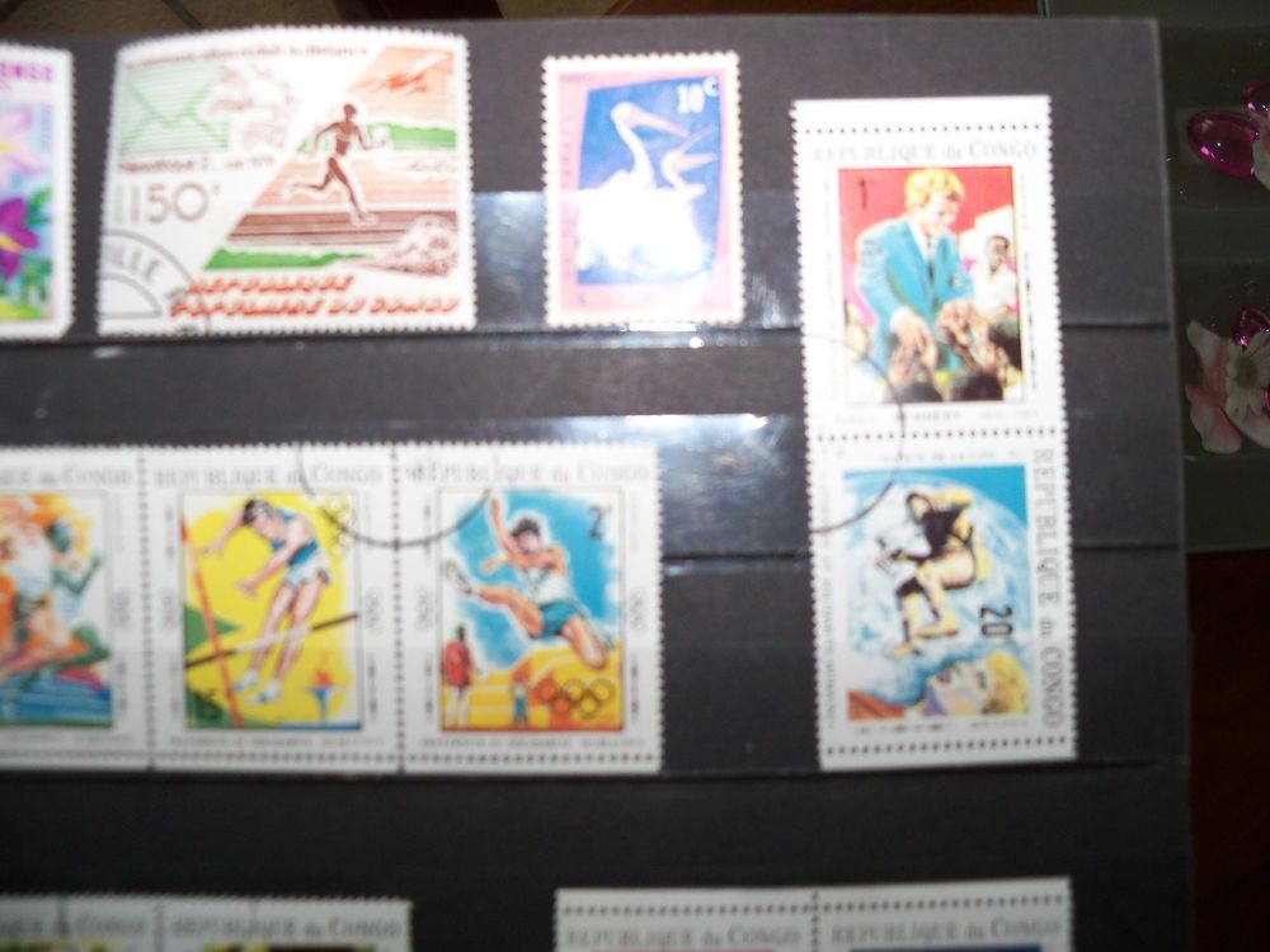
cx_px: 635
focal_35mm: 35
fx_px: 1284
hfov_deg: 52.6
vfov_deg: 40.7
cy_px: 476
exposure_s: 1/30
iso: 100
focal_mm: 6.2
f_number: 3.5
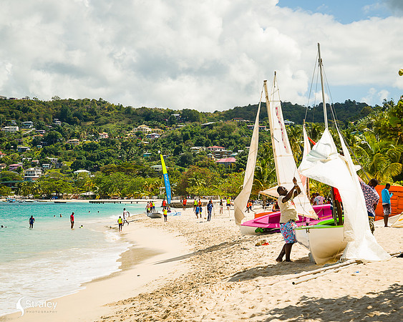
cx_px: 267
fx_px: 1111
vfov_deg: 16.5
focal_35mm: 93
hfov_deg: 20.5
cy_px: 159
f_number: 6.3
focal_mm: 70
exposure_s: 1/320
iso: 64
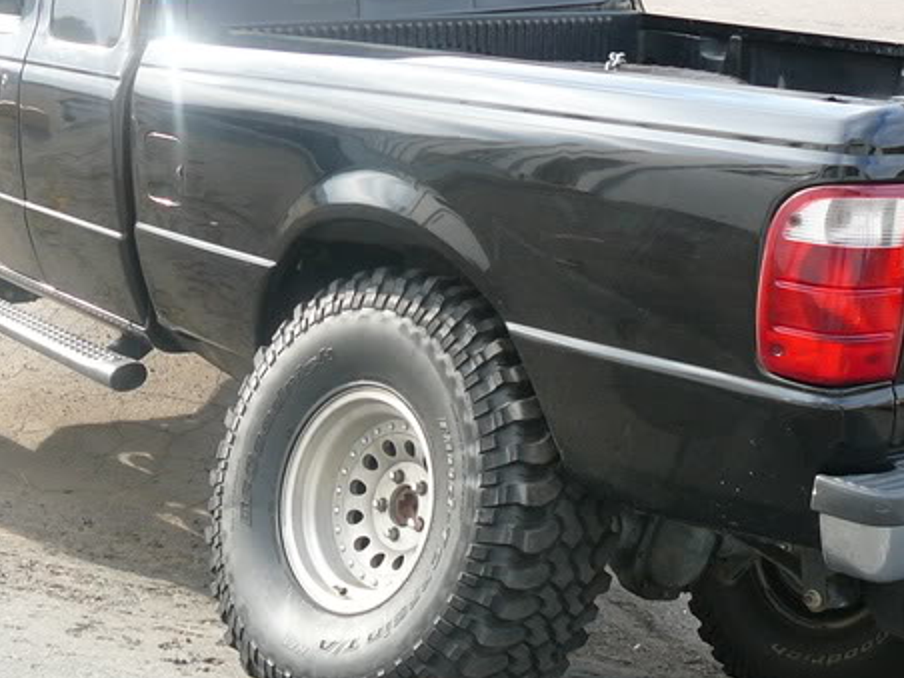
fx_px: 1619
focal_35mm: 62
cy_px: 284
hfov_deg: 31.0
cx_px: 300
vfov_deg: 23.6
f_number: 2.8
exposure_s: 1/100
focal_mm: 5.2
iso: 80
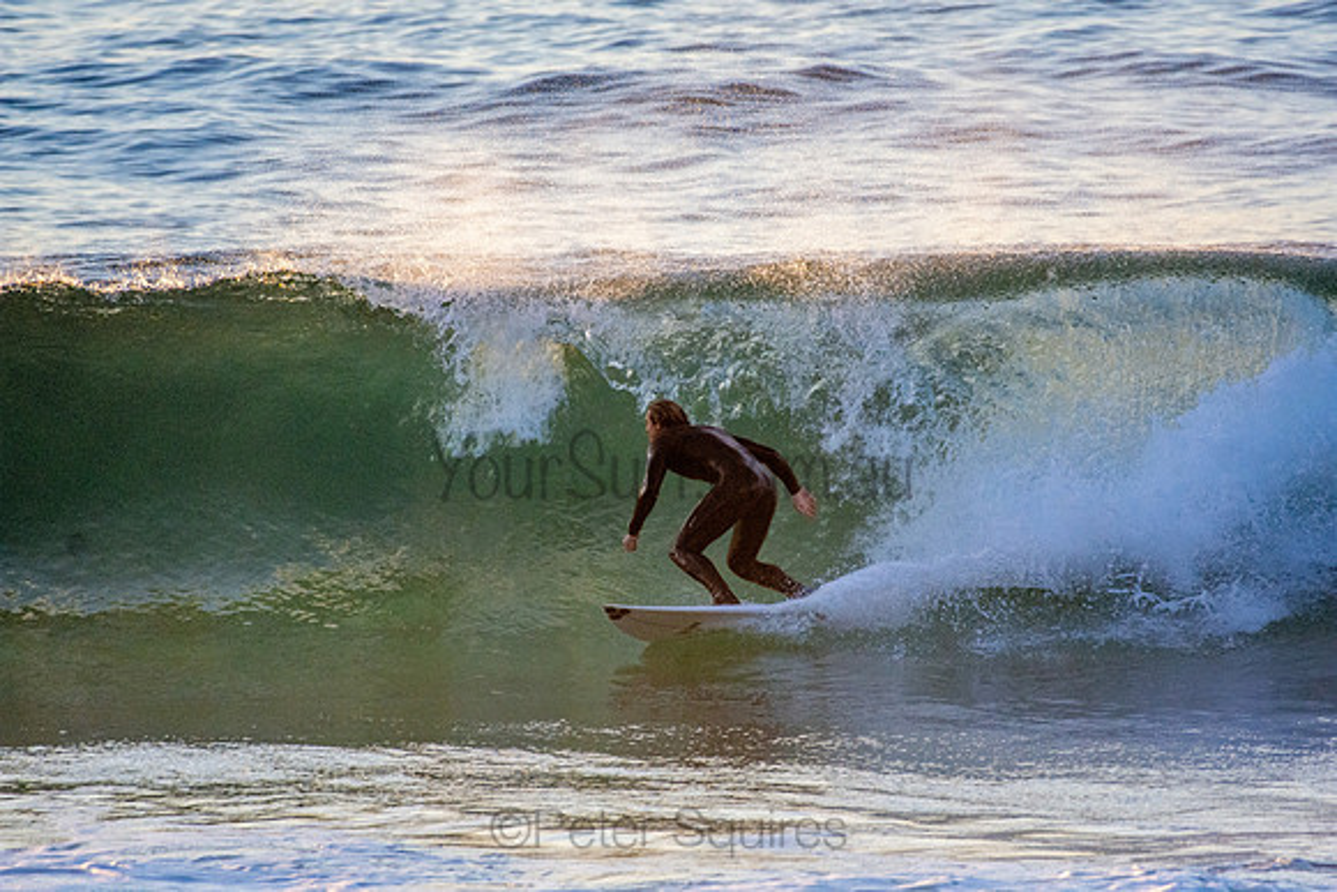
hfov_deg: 2.7
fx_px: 27859
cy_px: 446
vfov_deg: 1.8
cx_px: 668
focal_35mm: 750
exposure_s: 1/2000
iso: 1400
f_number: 5.6
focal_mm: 500
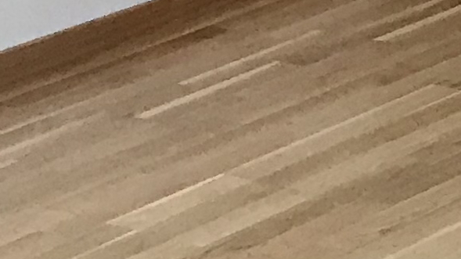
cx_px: 1169
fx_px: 2554
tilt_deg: -10.2
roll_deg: +0.8
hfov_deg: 9.1
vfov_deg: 5.7
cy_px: -163
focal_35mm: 209
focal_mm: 3.99
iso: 40
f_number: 1.8
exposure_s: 1/20
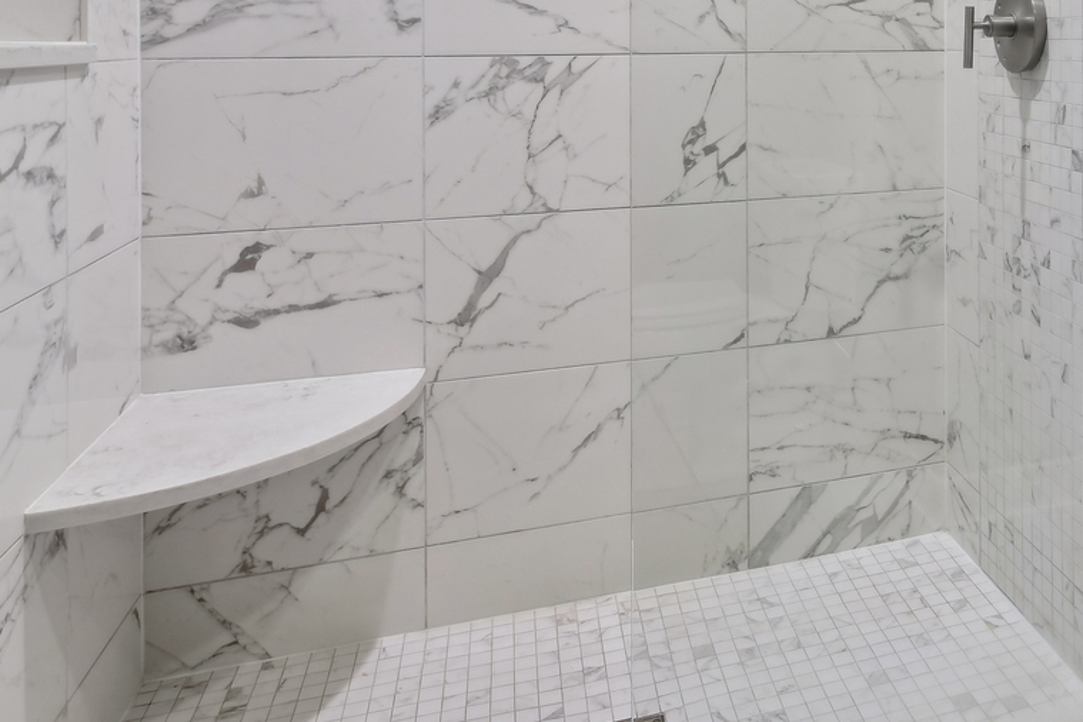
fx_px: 963
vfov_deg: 37.2
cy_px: 16
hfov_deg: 53.7
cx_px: 905
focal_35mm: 32
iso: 400
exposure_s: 1/15
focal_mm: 10
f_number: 8
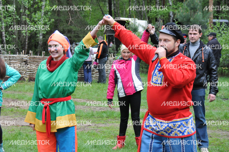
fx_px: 743
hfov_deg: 17.5
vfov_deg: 11.7
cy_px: 76
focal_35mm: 117
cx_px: 114
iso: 1800
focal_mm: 78
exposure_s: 1/800
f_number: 5.6
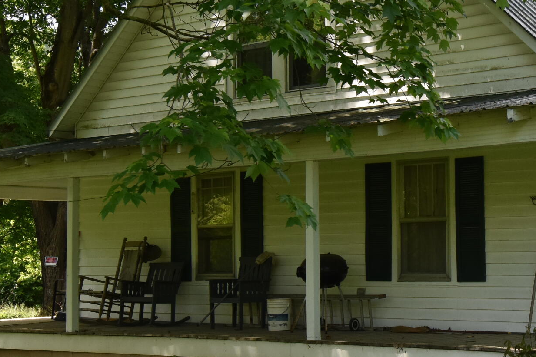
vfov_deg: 18.6
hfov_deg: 27.0
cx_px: 458
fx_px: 1087
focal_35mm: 73
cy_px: 224
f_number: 8
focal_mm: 20
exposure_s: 1/500
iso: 500
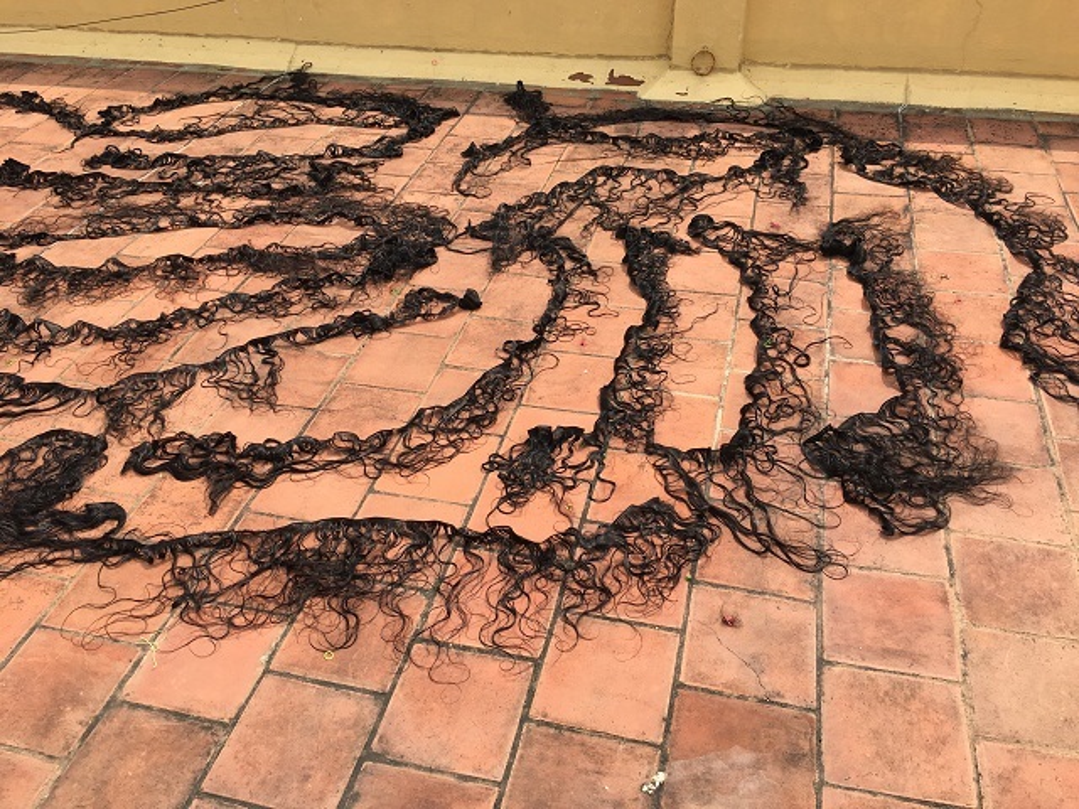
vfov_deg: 48.2
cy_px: 404
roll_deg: +1.1
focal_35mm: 29
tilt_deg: -37.9
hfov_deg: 61.7
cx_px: 540
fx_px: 904
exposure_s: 1/739
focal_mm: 4.15
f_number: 2.2
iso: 25
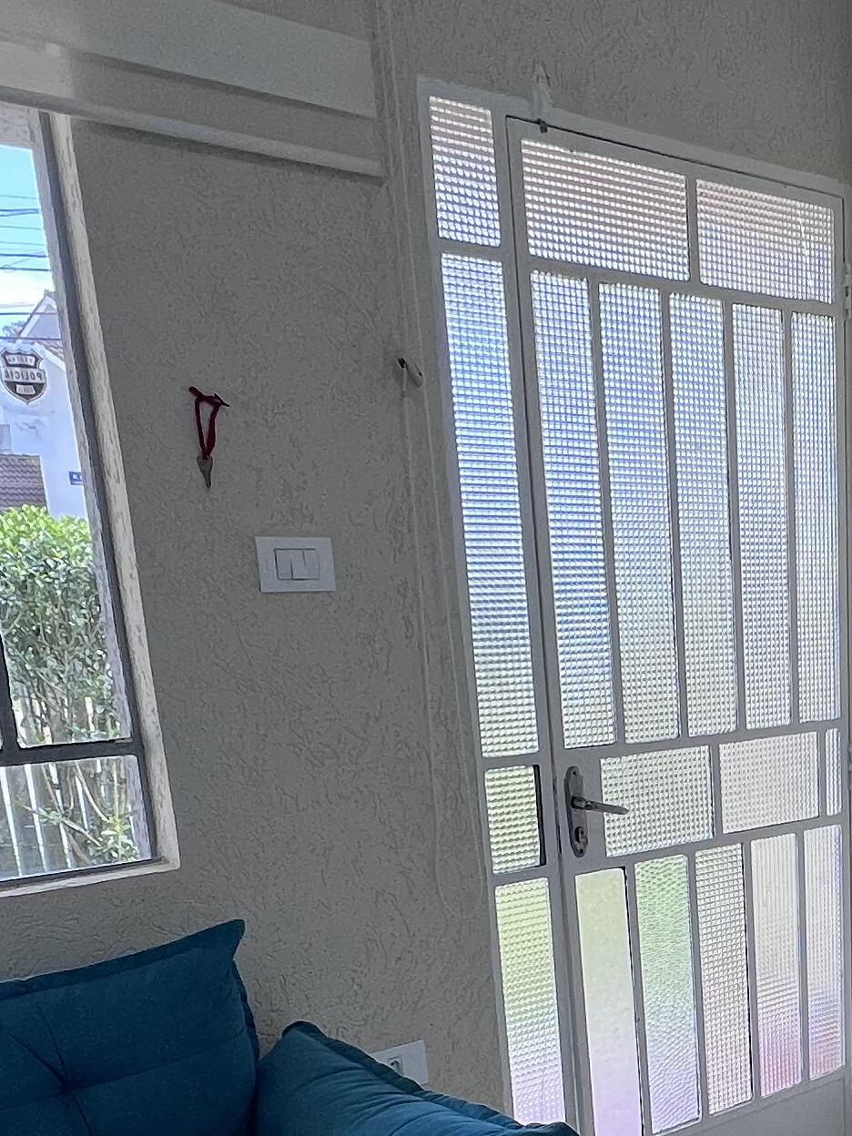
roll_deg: +0.5
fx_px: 1378
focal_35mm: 42
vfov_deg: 41.6
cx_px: 874
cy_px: 998
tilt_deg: -17.2
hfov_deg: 31.5
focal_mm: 1.57
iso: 32
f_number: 1.8
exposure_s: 1/147
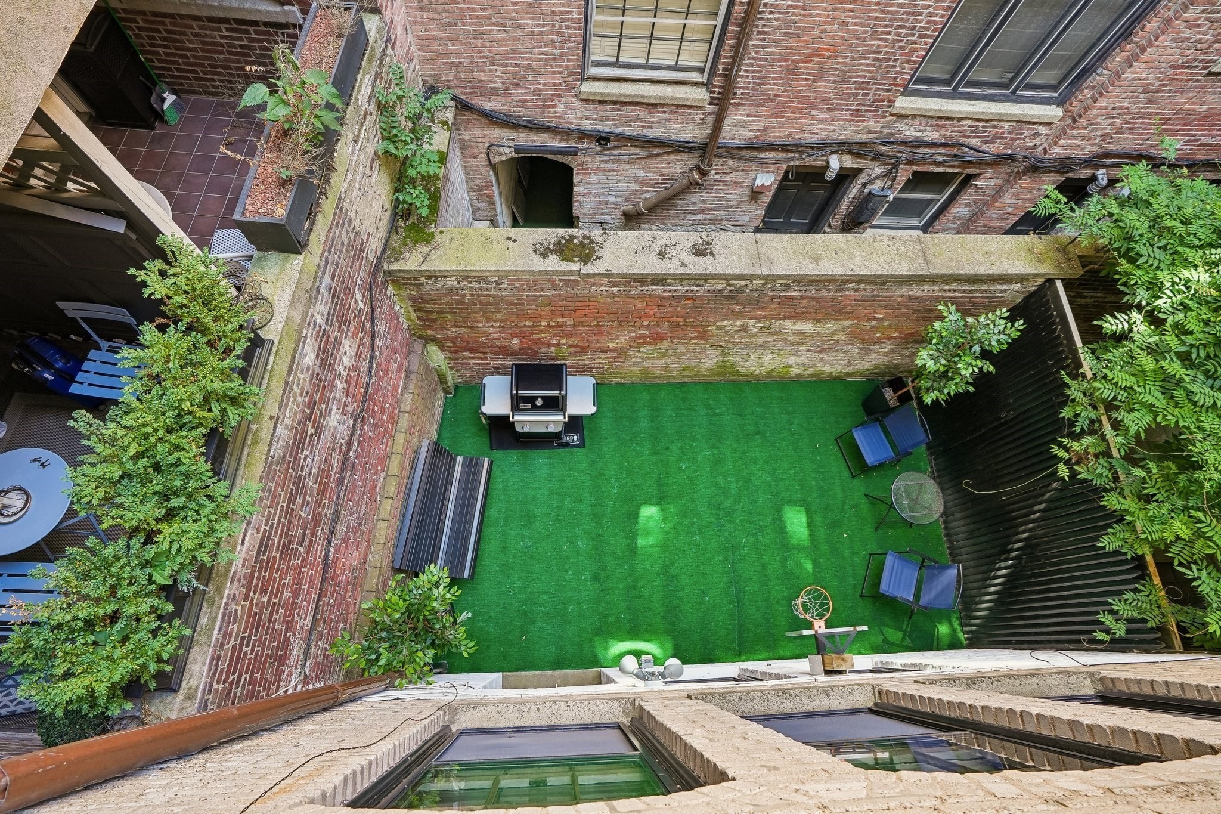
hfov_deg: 93.3
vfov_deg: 70.4
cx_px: 610
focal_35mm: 17
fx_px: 576
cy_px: 407
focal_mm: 17
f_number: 8
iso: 400
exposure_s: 1/15
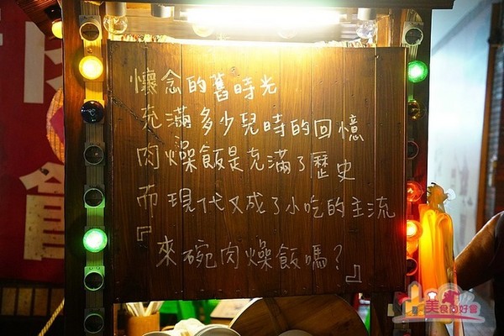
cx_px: 252
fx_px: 672
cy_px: 168
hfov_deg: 41.1
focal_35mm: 48
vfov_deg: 28.1
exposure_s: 1/30
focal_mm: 32
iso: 3200
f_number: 4.5
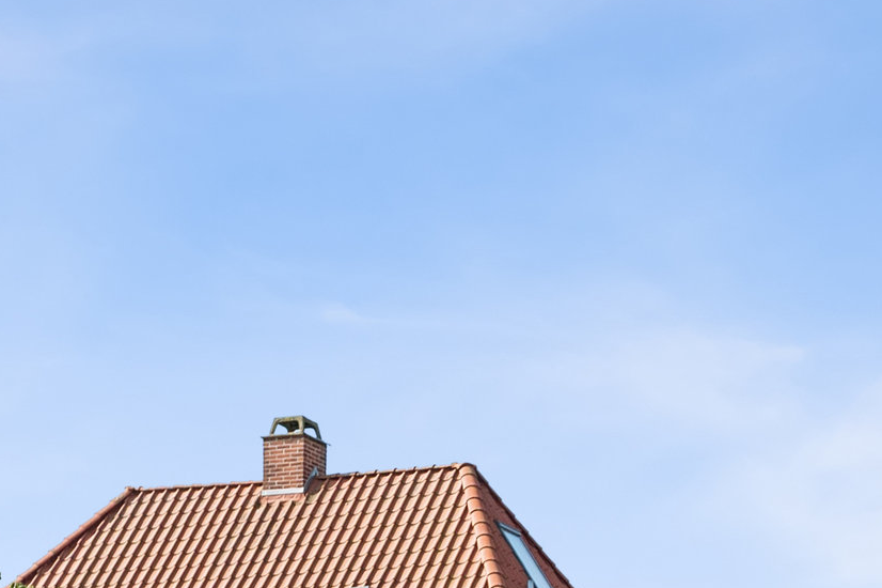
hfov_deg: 18.5
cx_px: 769
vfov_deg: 11.9
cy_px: 942
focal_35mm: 109
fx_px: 2669
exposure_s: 1/1250
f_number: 6.3
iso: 400
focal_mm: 30
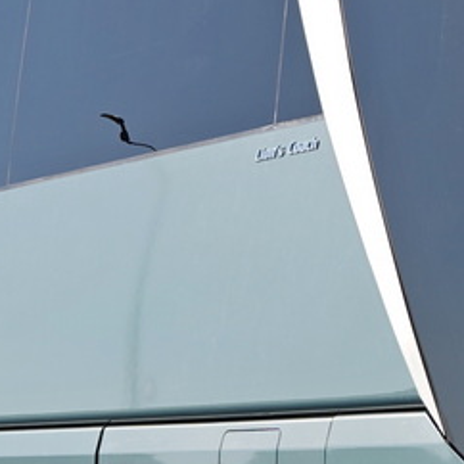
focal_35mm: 177
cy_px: 176
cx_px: 656
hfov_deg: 9.6
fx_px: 2684
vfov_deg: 9.9
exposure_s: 1/100
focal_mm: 28
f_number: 10
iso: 50
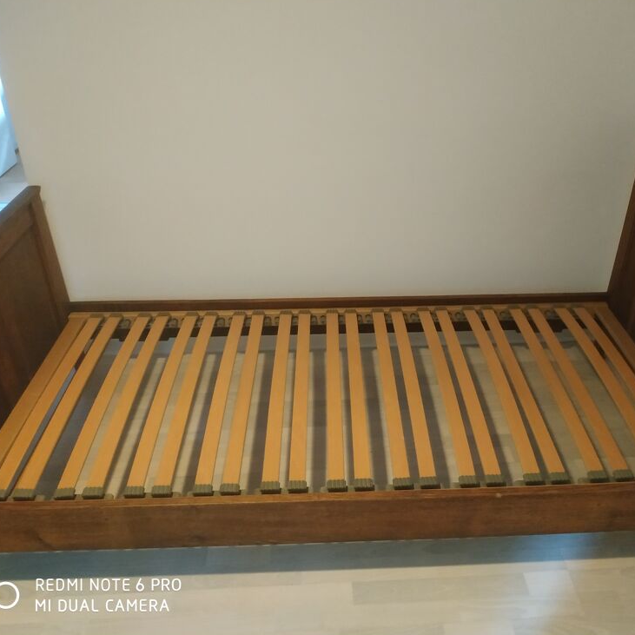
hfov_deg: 55.4
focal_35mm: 29
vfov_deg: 55.6
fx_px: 602
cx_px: 366
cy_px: 314
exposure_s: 1/20
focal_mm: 3.94
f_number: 1.9
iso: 1250
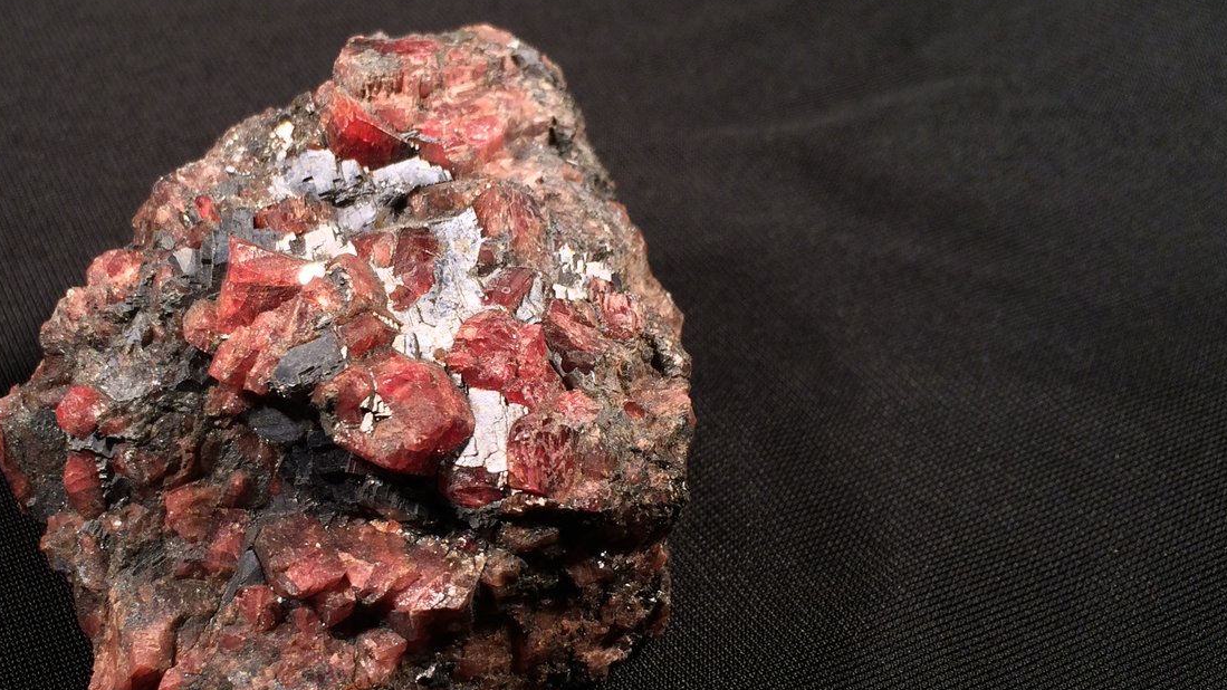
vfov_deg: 25.9
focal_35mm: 46
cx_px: 381
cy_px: 387
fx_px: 1497
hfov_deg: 43.8
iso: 64
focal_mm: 4.15
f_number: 2.2
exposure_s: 1/120
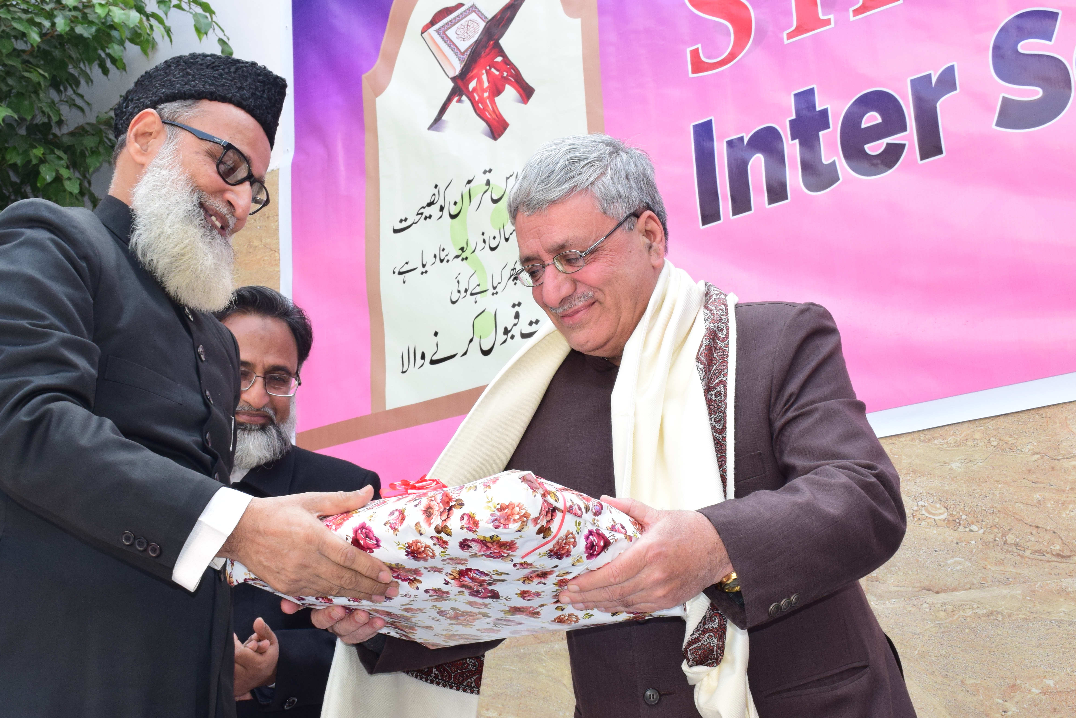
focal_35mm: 58
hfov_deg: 34.5
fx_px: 1733
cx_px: 502
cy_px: 328
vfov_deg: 23.4
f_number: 11
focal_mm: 30
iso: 800
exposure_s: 1/125
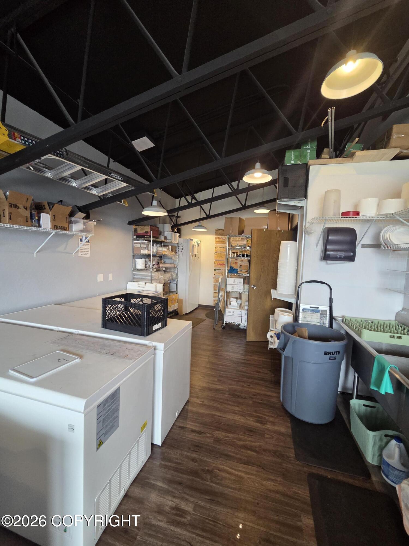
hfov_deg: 89.9
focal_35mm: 13
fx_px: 205
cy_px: 273
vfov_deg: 106.2
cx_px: 204
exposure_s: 1/60
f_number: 2.2
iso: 320
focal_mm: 2.2
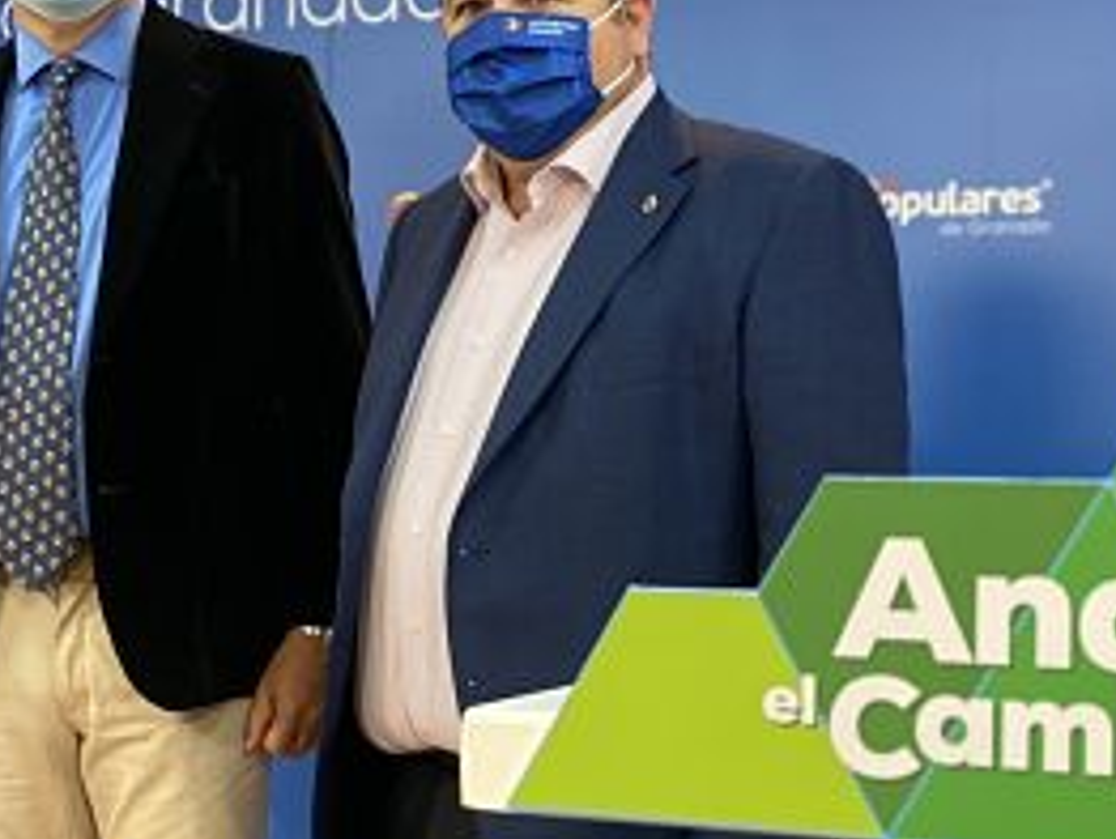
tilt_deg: -1.8
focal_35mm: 66
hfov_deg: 29.4
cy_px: 539
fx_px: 2130
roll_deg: -1.4
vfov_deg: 22.2
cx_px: 543
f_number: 1.8
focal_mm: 4.25
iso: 125
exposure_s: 1/100
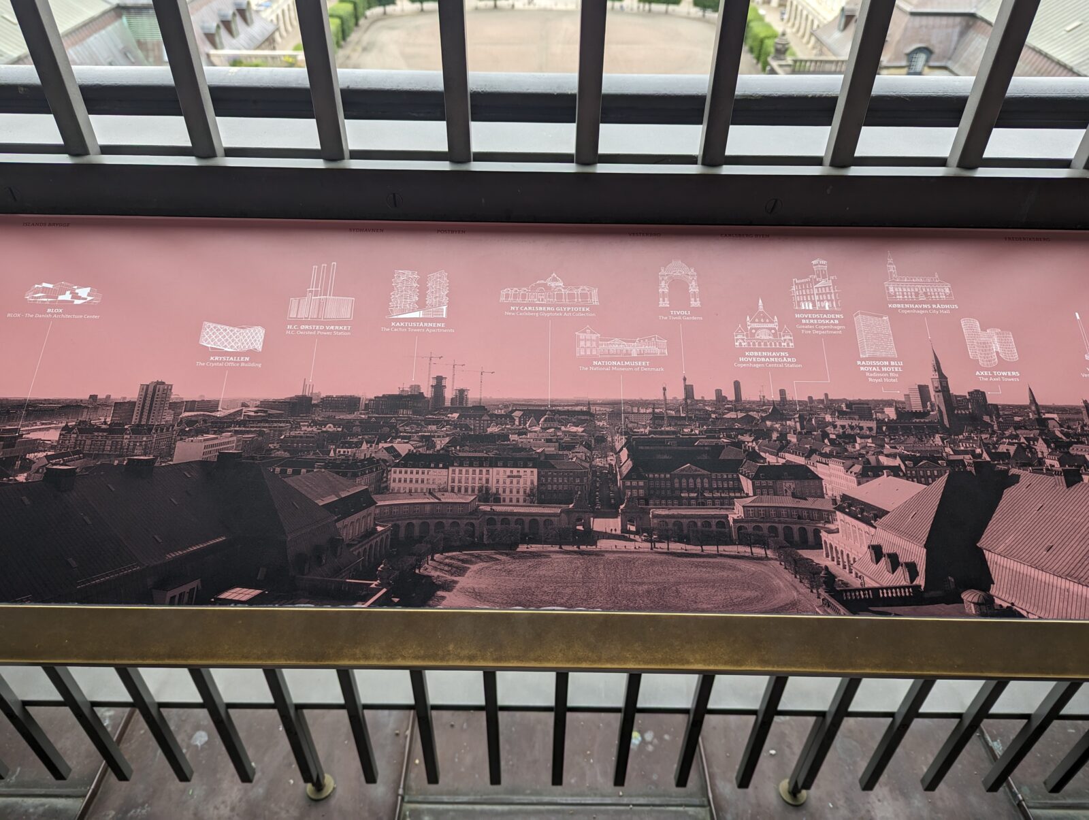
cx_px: 544
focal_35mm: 24
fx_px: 756
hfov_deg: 71.5
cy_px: 410
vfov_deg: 56.9
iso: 47
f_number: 1.85
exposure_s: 1/159
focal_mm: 6.81
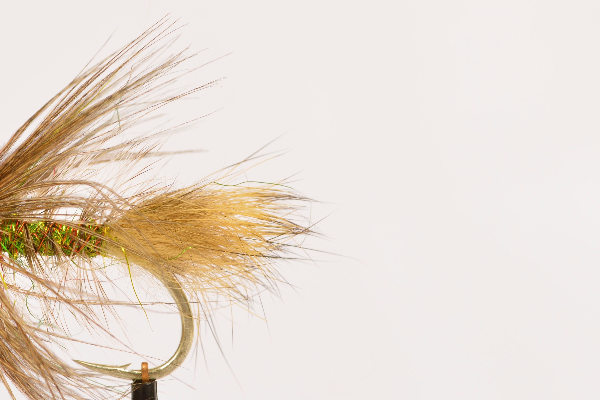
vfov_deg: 12.3
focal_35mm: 111
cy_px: 226
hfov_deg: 18.3
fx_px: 1850
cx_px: 157
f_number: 11
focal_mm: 40
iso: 100
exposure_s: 1/25
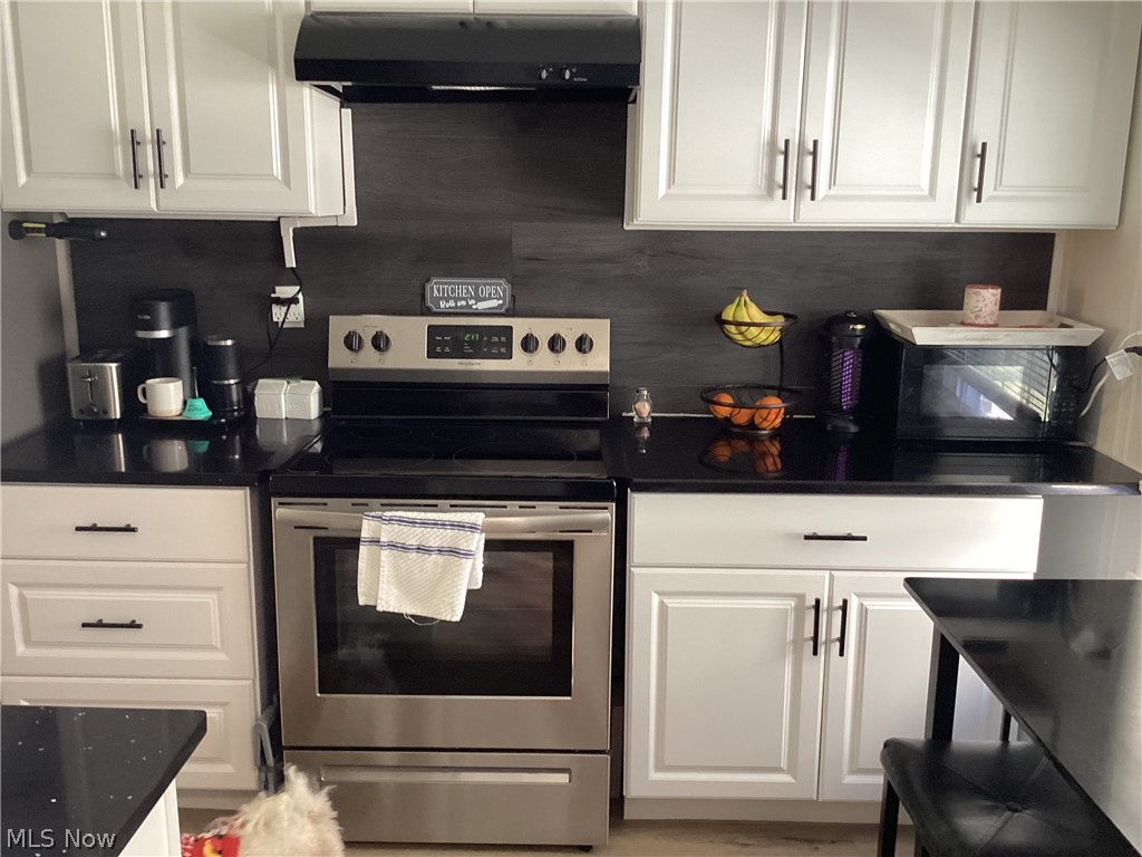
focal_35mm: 31
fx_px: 1023
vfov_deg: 45.4
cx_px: 571
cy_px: 428
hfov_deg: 58.4
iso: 200
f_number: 2.4
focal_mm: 3.3
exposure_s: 1/50
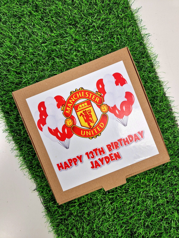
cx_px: 90
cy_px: 119
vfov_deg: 73.9
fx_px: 159
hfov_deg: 58.9
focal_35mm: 23
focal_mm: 5.4
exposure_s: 1/100
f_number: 1.8
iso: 50
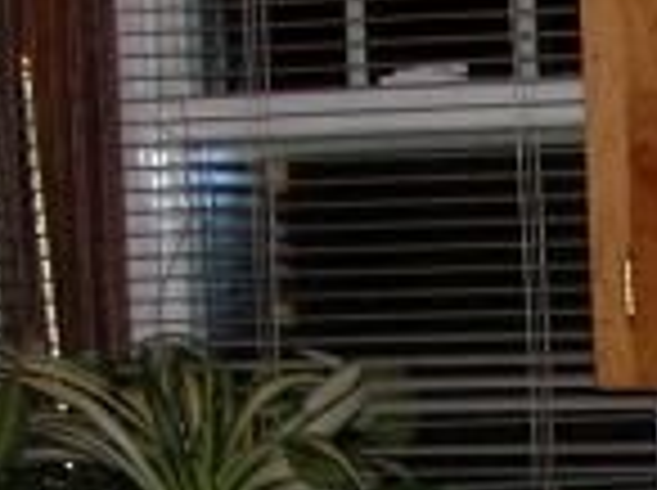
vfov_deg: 6.1
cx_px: 1260
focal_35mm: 239
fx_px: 4529
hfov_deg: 8.0
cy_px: 818
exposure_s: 1/60
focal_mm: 8.9
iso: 100
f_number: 2.8
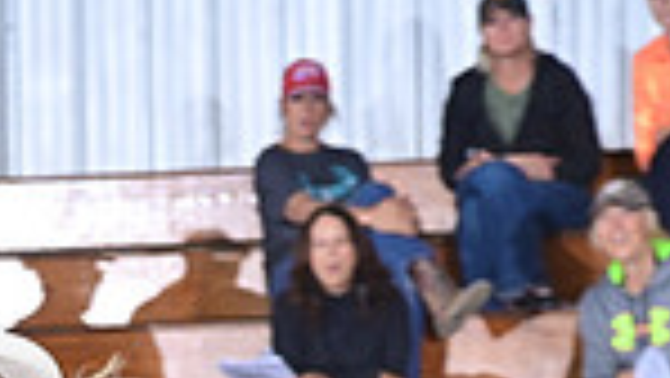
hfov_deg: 2.6
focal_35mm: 815
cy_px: 857
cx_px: -184
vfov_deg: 1.5
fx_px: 14487
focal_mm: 200
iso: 1250
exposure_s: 1/250
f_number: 3.2
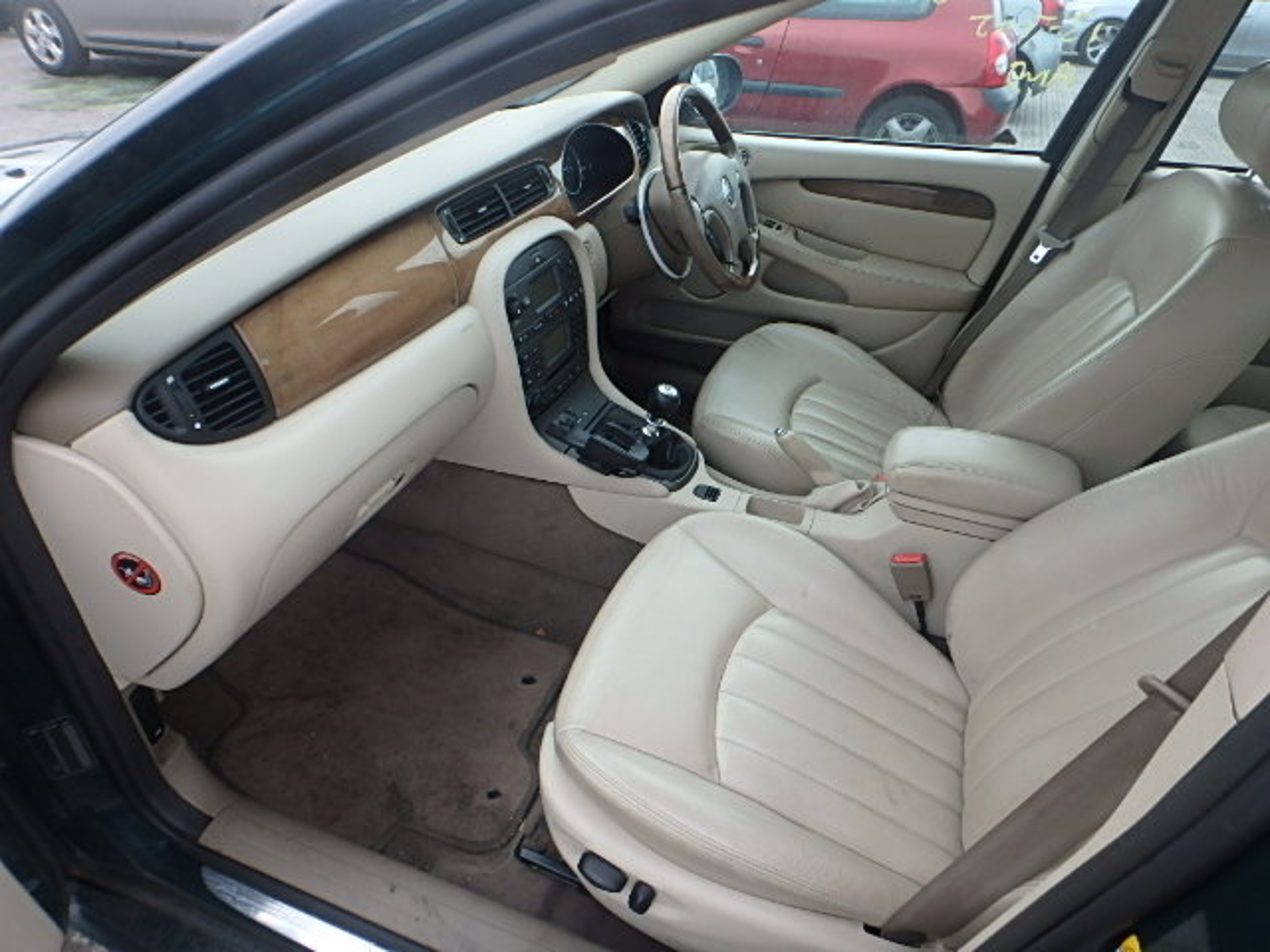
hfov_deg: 79.0
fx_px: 770
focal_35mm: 21
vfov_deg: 63.4
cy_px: 476
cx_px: 635
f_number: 3.5
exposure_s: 1/160
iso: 125
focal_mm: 3.7
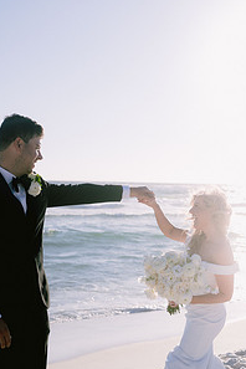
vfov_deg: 37.0
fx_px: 543
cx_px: 181
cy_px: 255
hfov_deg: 25.2
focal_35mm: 53
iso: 200
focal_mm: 35
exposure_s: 1/4000
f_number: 2.8
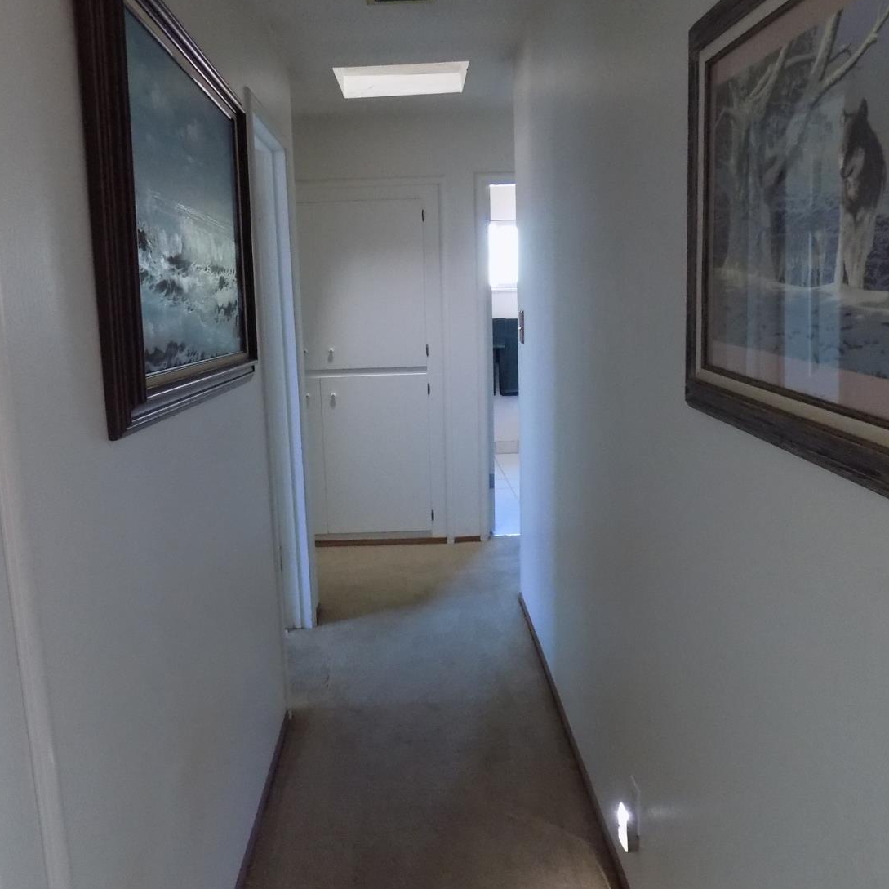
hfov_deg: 57.2
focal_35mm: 28
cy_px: 450
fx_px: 814
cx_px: 411
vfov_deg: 57.3
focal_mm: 4
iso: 400
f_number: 3.1
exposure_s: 1/8
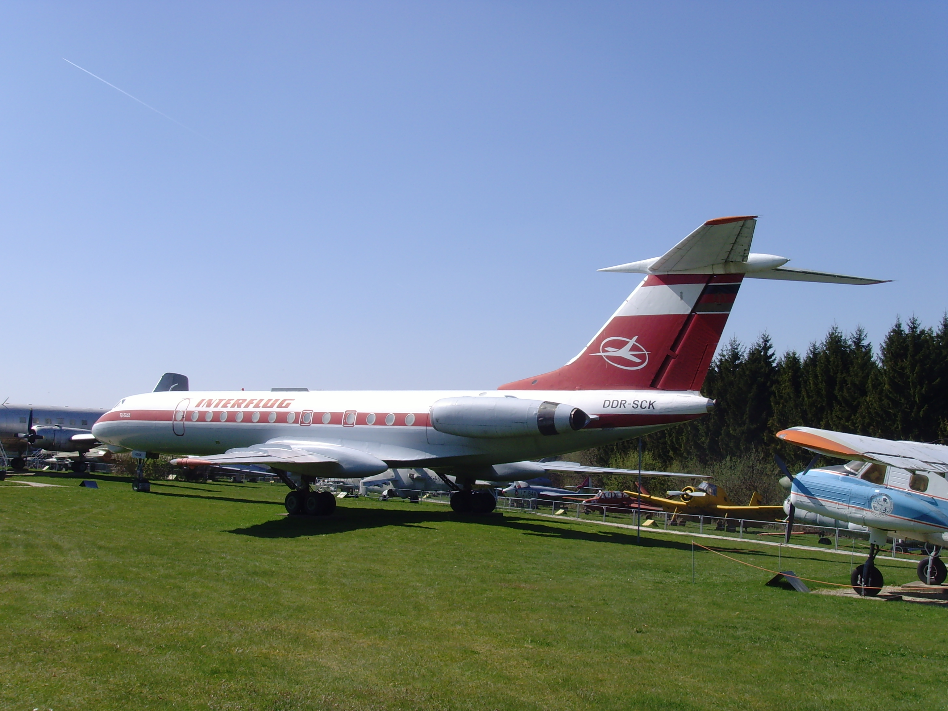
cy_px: 356
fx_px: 1232
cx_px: 474
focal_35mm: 45
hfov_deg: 42.1
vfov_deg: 32.2
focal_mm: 7.7
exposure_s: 1/350
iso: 80
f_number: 6.5
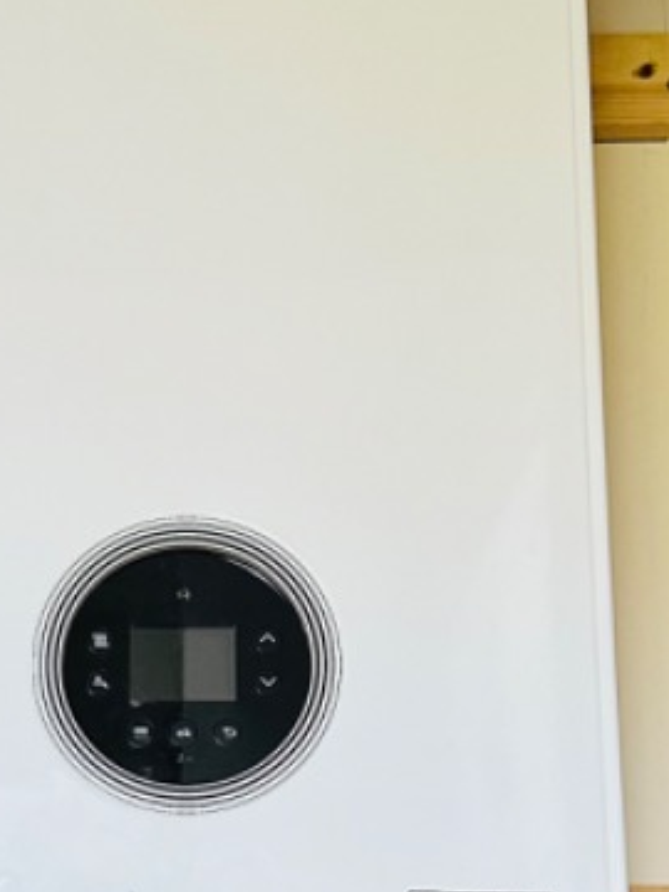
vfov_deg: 24.1
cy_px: 704
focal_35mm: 80
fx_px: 2061
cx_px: 168
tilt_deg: +16.6
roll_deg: -1.2
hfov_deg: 18.3
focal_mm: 6.86
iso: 250
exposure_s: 1/87
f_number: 1.78
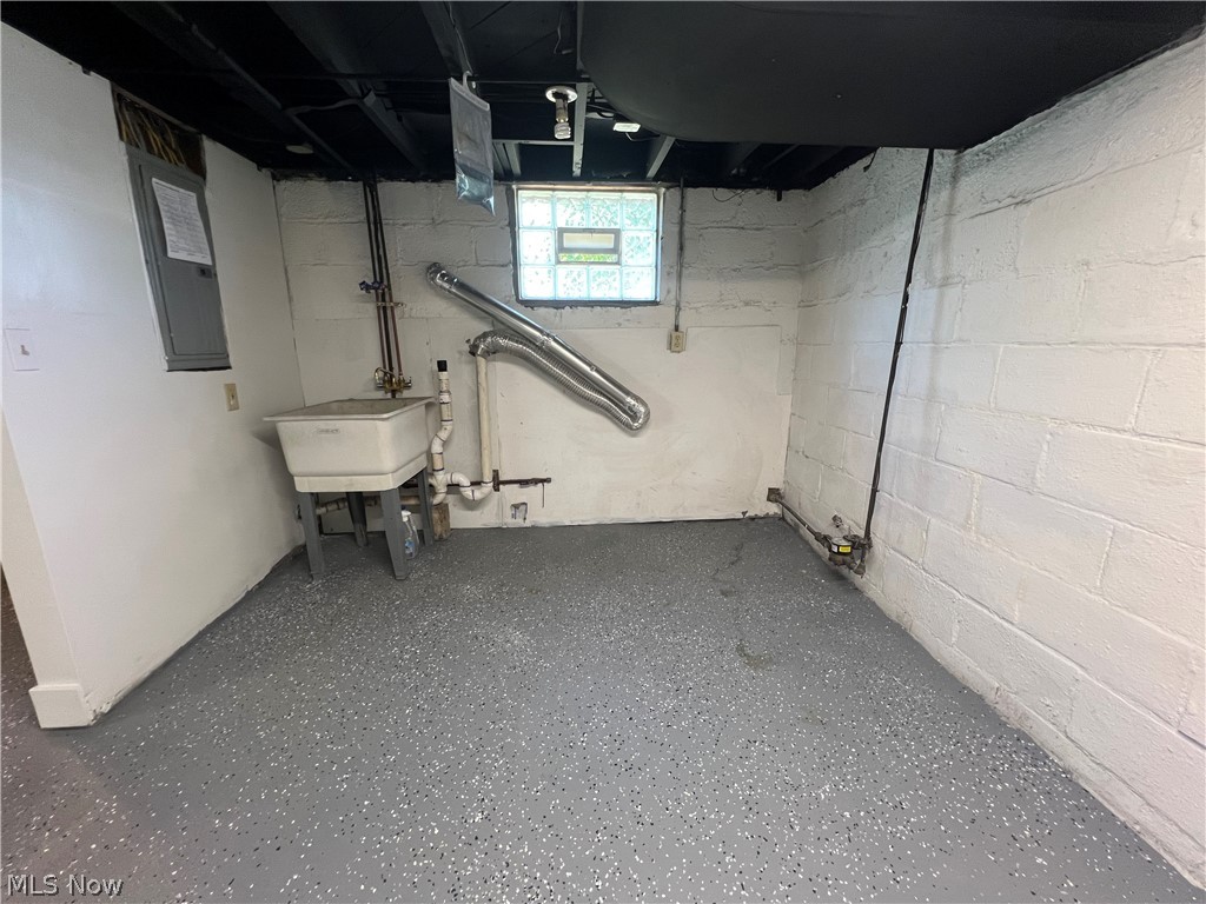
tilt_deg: -13.3
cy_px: 452
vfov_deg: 89.9
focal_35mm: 13
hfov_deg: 106.2
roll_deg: +0.3
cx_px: 603
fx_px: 453
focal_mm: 1.57
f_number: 1.8
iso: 160
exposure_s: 1/60
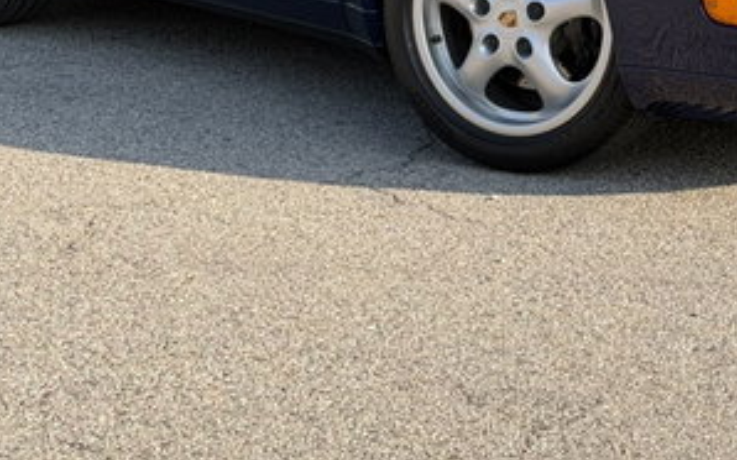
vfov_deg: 9.8
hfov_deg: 15.8
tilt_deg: -7.0
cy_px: -151
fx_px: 2630
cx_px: 608
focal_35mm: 131
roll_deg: +0.9
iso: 64
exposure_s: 1/1484
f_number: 1.78
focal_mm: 6.76
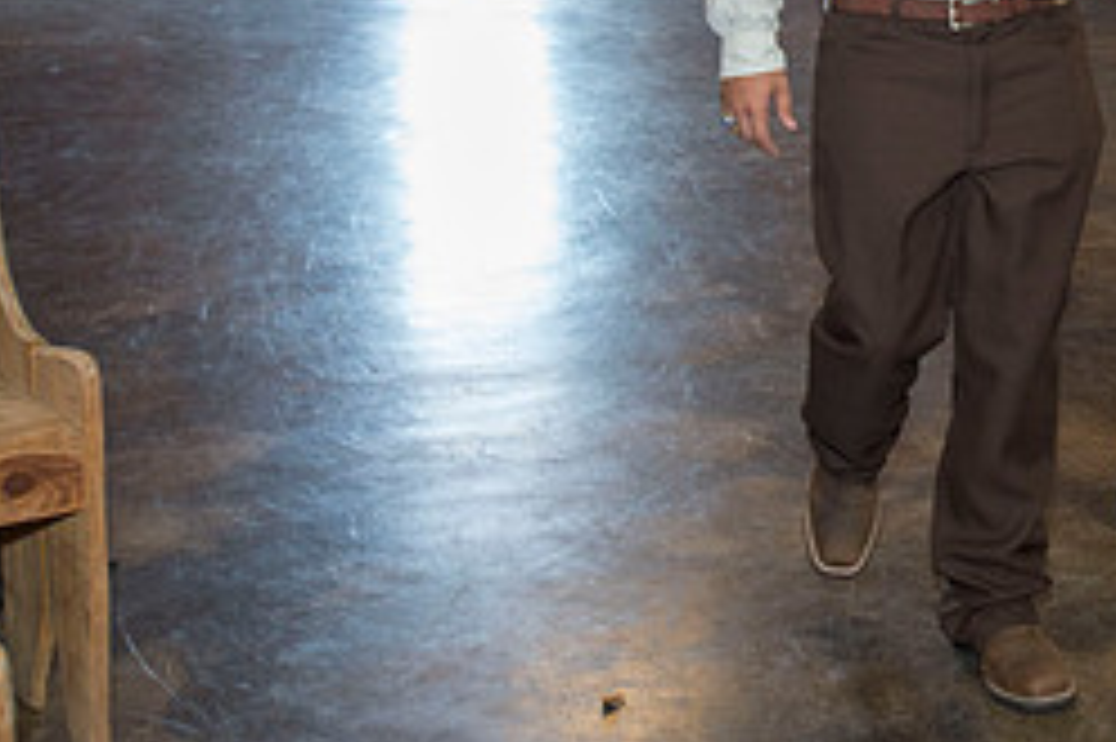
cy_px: 9
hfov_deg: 23.3
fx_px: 2540
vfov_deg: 16.3
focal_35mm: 82
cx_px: 1215
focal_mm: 35
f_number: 6.3
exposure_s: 1/125
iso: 1600
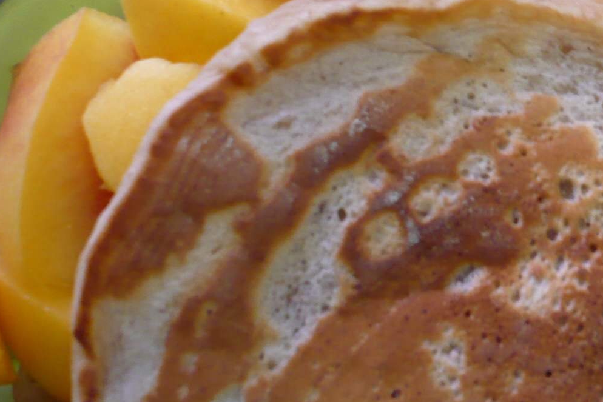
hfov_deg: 25.5
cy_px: 122
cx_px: 615
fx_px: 1256
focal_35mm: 75
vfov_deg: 18.1
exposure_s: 1/13
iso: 200
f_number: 2.8
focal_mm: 5.8
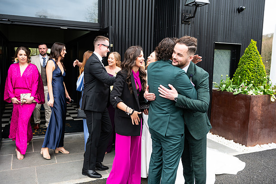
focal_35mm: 32
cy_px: 92
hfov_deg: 58.7
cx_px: 138
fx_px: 245
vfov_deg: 41.1
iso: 125
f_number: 3.5
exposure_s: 1/200
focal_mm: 32
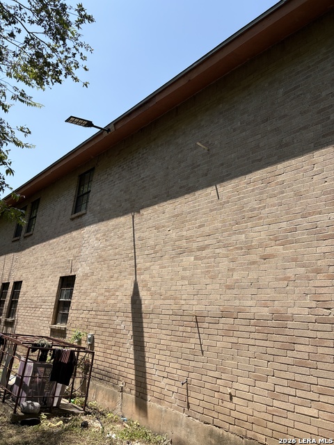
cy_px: 222
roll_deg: -6.3
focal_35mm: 26
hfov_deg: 53.1
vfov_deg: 67.3
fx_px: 334
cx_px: 167
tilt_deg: +16.6
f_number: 1.6
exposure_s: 1/2639
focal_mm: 5.96
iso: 50
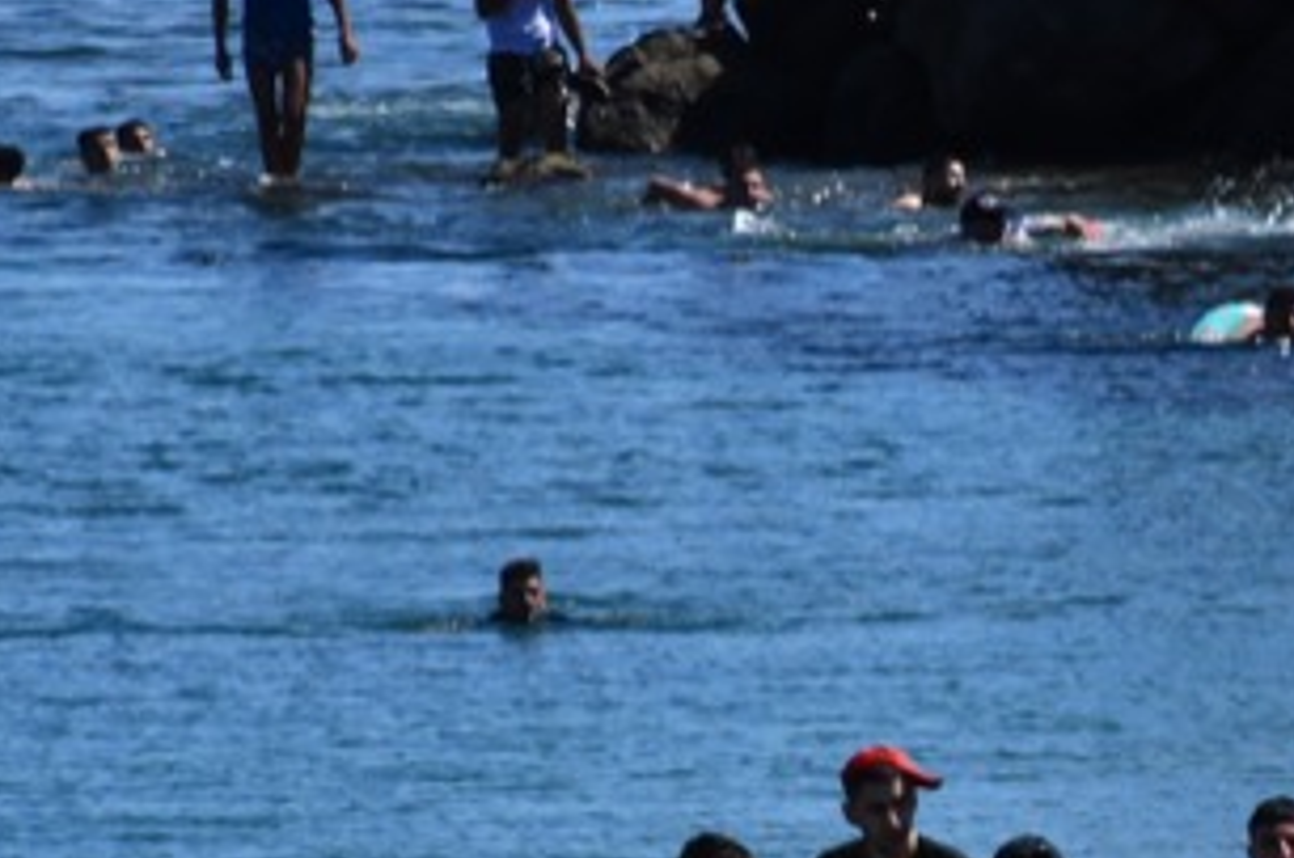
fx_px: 42240
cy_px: 444
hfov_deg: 1.8
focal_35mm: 1177
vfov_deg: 1.2
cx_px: 1324
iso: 1000
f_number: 20
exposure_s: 1/1000
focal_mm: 300
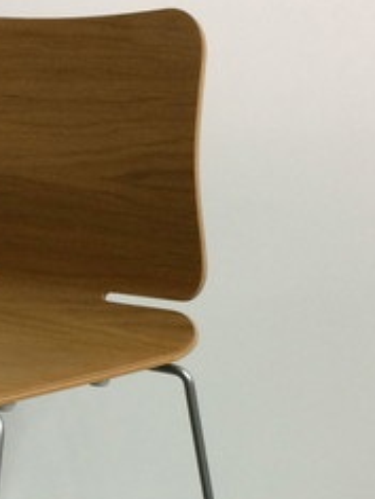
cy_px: 407
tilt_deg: -15.4
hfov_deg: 17.0
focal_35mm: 84
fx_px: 1213
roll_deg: -1.2
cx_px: -32
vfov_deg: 22.9
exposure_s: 1/33
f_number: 2.2
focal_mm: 4.15
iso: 160
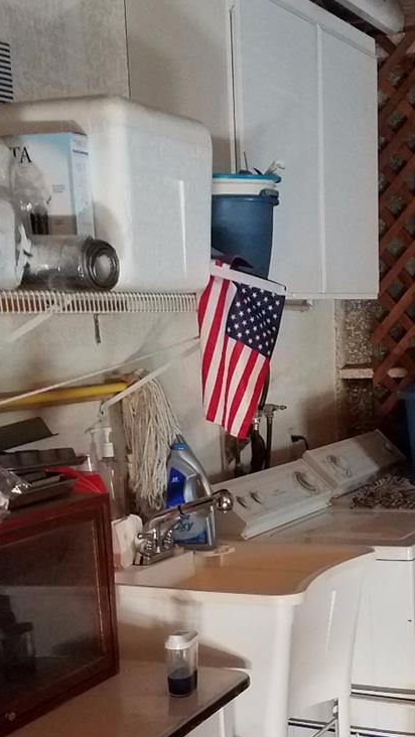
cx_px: 275
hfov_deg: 20.7
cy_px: 515
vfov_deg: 35.5
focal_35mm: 58
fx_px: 1134
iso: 250
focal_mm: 4.2
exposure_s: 1/10
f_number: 1.7
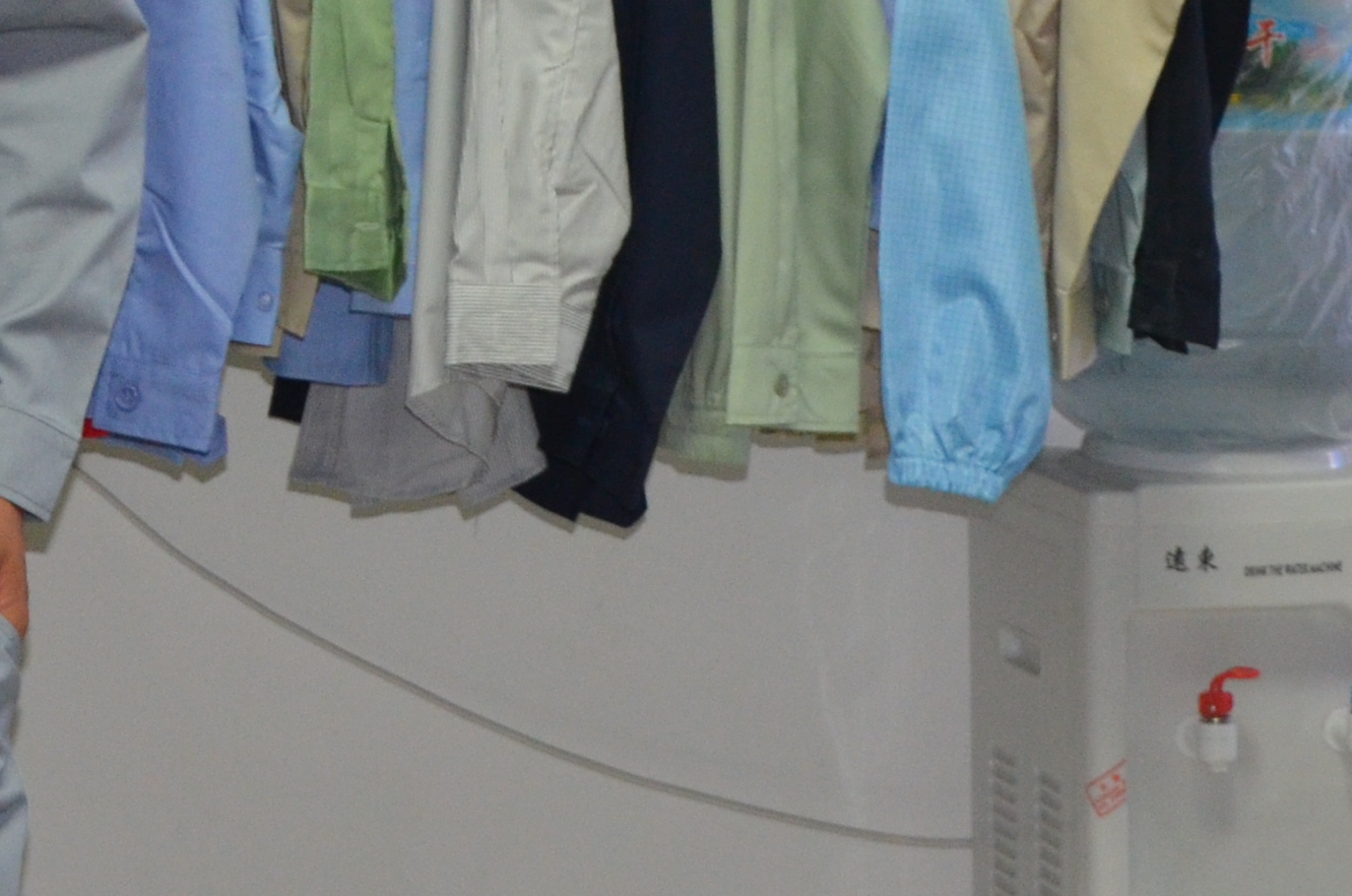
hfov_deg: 14.5
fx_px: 5205
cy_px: -222
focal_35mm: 139
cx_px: -72
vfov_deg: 9.7
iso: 800
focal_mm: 25
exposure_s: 1/60
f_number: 4
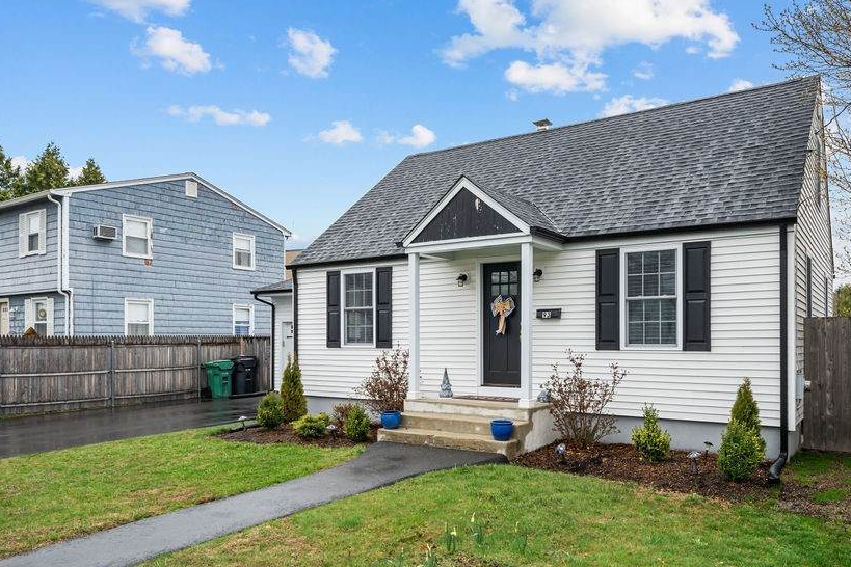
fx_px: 591
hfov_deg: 70.9
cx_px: 503
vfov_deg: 51.0
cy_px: 332
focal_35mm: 25
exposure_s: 1/30
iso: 250
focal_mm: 20
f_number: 14
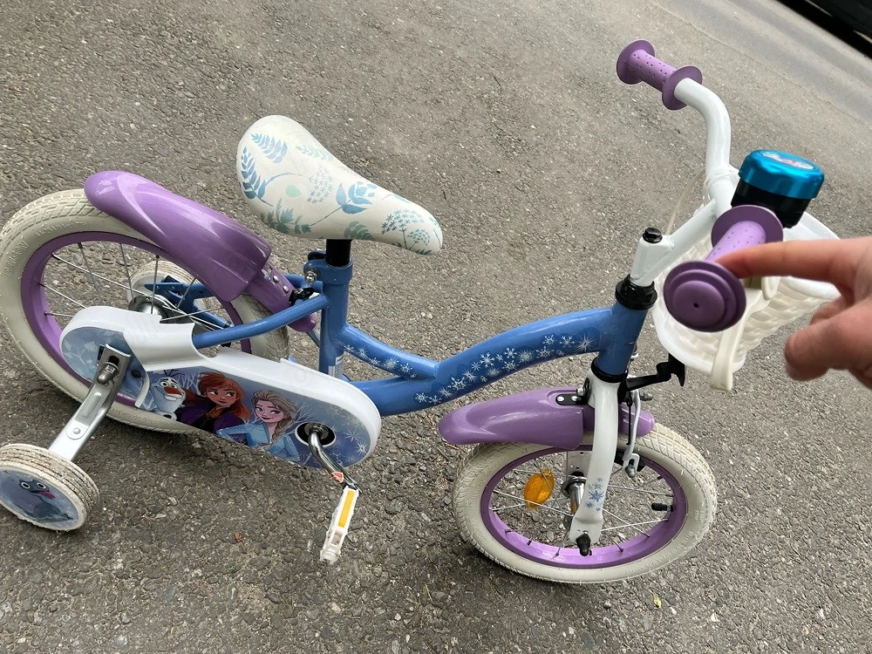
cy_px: 327
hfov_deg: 67.3
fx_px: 655
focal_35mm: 26
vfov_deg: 53.1
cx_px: 436
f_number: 1.6
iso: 50
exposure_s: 1/649
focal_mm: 5.1
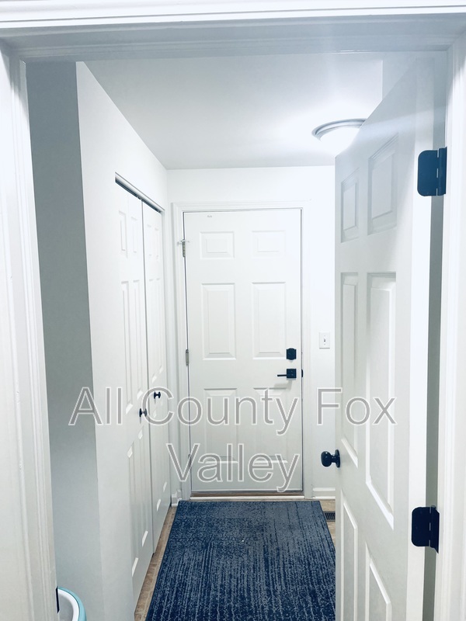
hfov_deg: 54.9
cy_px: 310
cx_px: 233
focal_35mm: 25
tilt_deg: -5.1
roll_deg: +0.9
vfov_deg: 69.4
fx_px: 449
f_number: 1.6
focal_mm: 5.1
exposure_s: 1/120
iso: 100
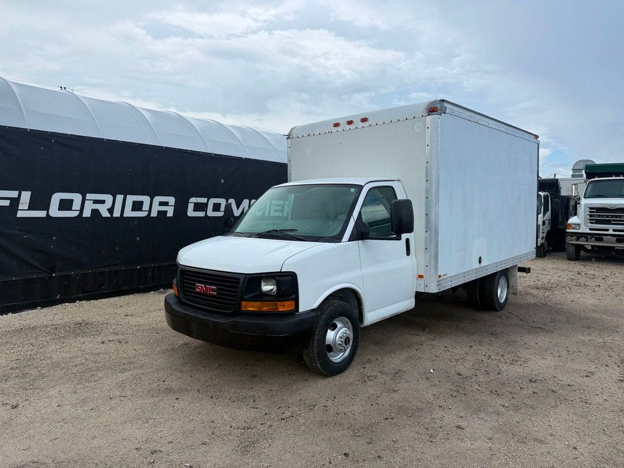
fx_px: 433
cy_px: 234
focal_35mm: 24
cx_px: 312
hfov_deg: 71.6
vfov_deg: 56.8
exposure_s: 1/2703
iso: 80
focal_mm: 6.76
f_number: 1.78
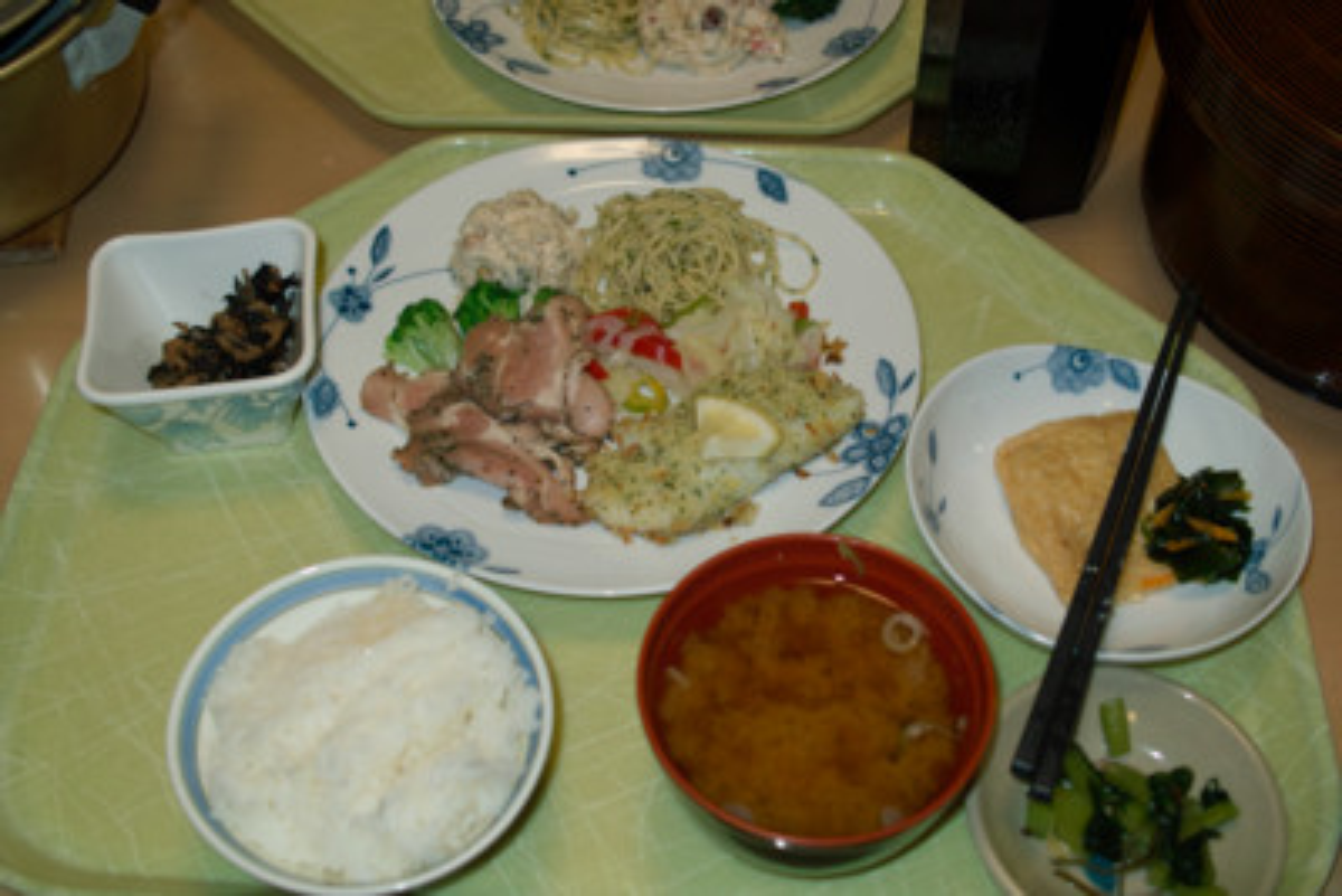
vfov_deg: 32.7
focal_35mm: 41
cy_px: 448
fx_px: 1529
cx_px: 671
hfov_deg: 47.4
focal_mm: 24.2
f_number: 3.5
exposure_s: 1/50
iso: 100
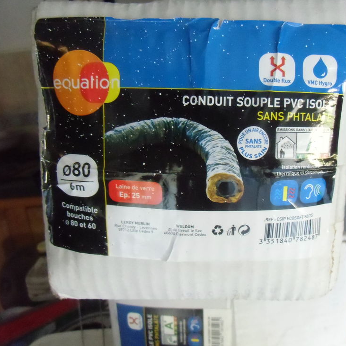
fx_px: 328
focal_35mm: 29
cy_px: 169
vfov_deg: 55.6
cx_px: 210
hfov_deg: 55.2
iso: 800
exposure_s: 1/40
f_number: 3
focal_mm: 4.24
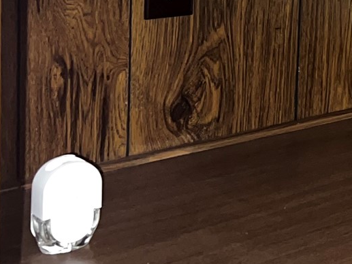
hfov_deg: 15.8
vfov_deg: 13.8
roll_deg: -4.5
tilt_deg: -7.7
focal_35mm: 103
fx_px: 1048
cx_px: 662
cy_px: -78
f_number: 1.5
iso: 125
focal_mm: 5.7
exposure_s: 1/13
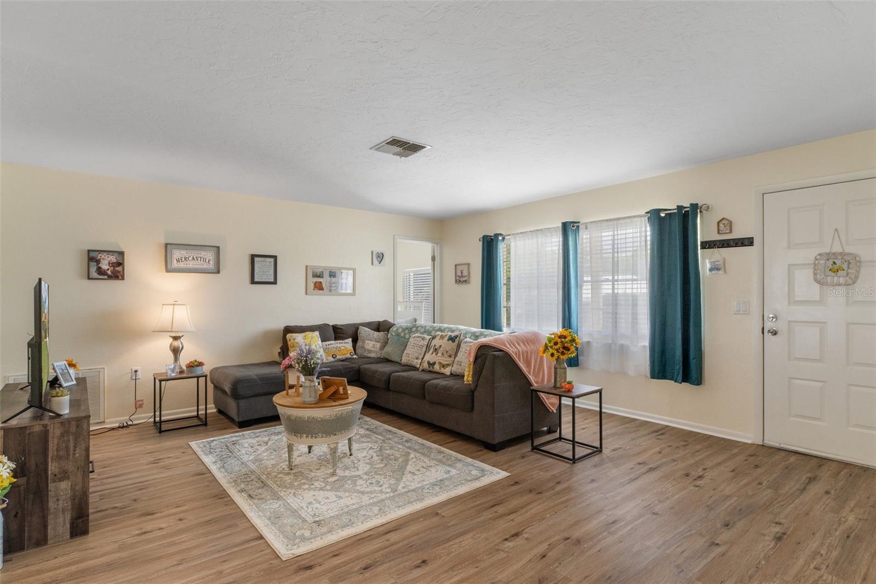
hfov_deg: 90.0
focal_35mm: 18
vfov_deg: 67.4
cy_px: 292
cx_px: 438
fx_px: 438
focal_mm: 12
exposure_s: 1/10
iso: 250
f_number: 8
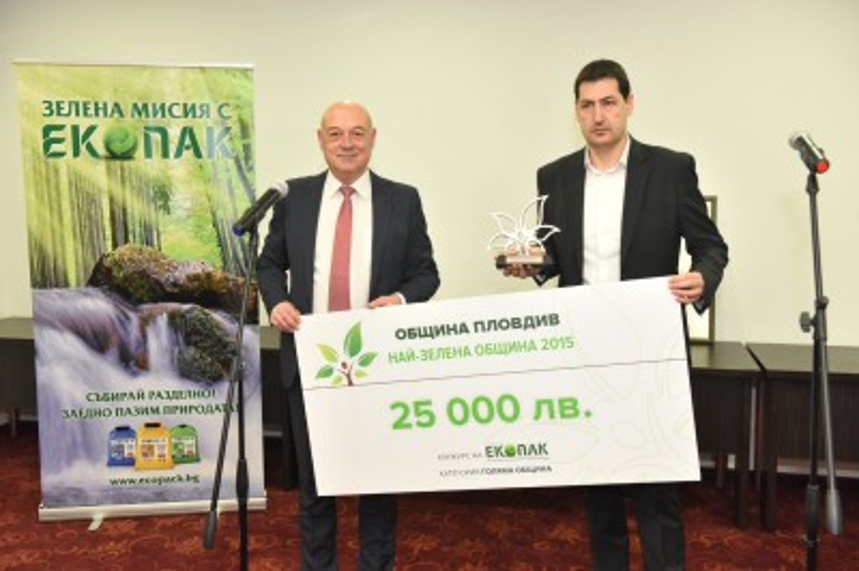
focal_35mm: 35
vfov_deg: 37.8
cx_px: 430
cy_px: 286
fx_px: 834
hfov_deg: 54.5
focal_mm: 35
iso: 3200
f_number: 4.5
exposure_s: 1/160
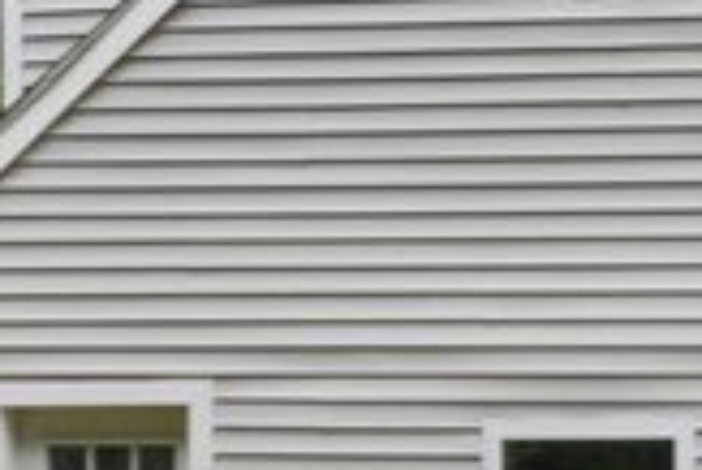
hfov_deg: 8.3
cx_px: 1262
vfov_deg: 5.7
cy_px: 138
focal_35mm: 240
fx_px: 4684
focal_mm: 24
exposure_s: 1/30
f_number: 14
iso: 400
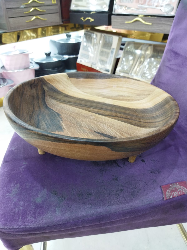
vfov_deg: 65.3
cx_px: 94
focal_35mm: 27
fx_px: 194
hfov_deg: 51.4
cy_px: 125
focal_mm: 4.71
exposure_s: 1/126
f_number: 1.79
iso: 99
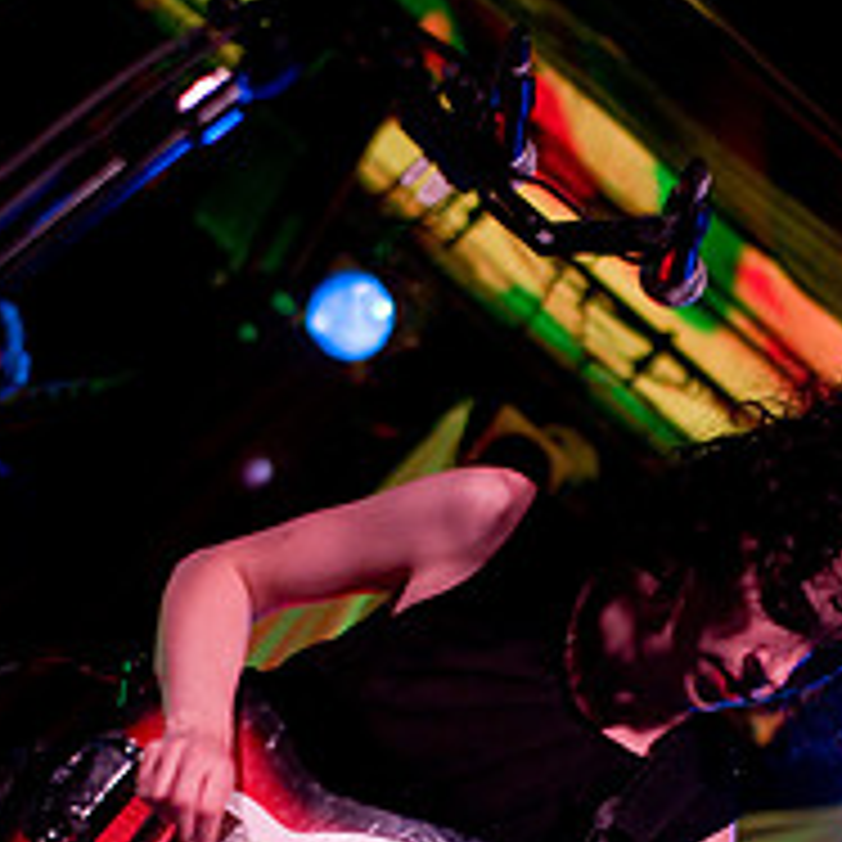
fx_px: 2532
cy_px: 824
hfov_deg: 18.9
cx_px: 457
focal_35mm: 92
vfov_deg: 18.4
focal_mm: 30
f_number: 1.4
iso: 800
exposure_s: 1/80
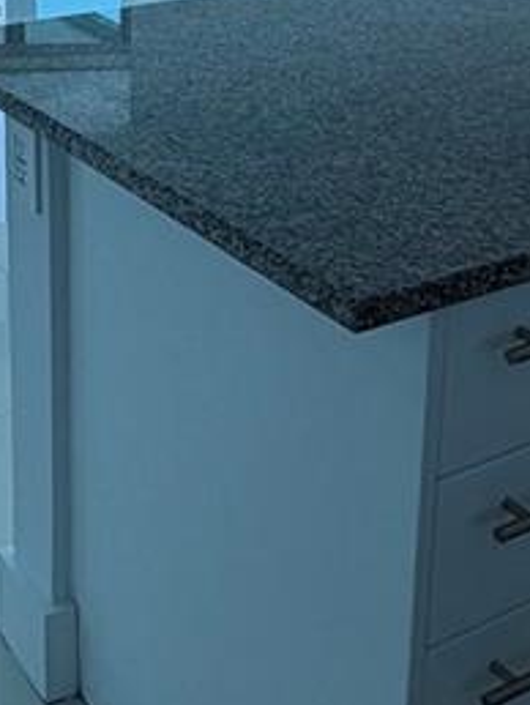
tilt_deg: -11.4
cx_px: -11
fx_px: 1325
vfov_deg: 27.6
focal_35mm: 65
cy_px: -41
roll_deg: +1.1
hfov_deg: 21.7
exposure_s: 1/502
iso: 64
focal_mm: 2.22
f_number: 2.2
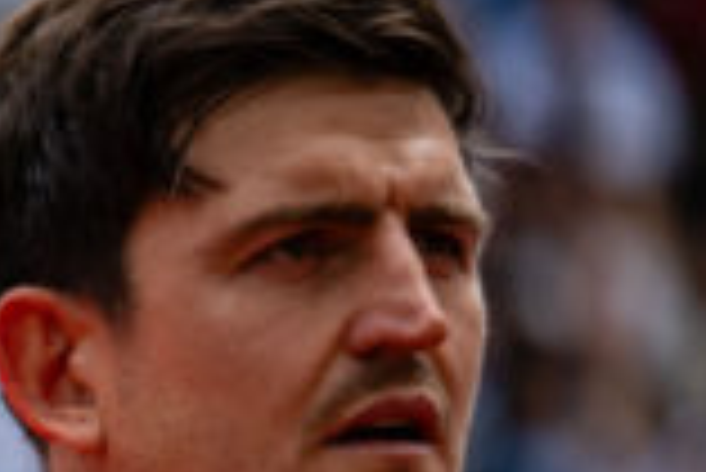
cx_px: -1461
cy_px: 1090
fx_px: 37197
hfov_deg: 1.1
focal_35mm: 1895
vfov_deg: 0.7
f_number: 5.3
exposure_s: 1/640
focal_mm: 290
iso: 500
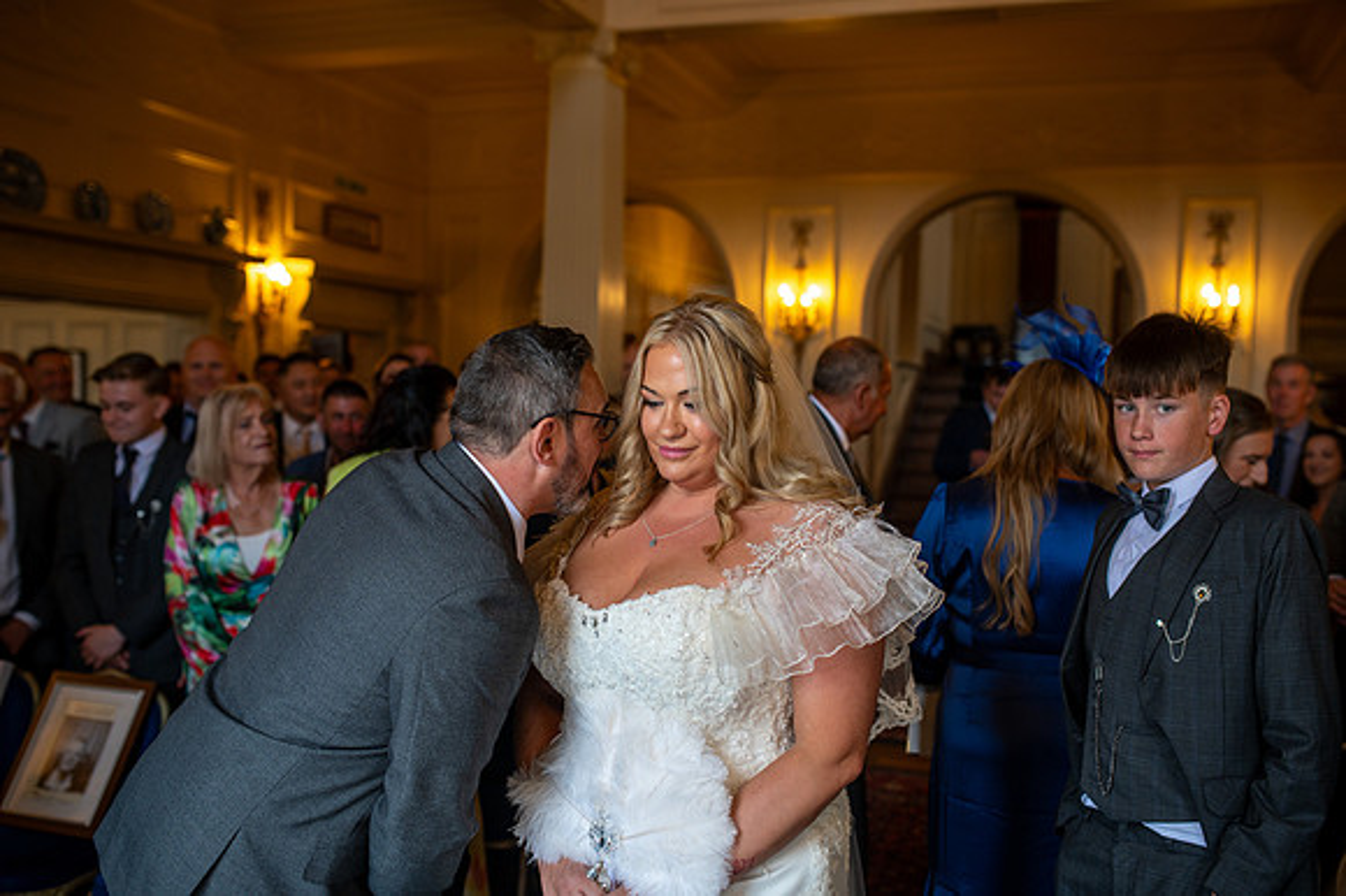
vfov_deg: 37.8
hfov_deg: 54.5
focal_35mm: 35
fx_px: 1308
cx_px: 673
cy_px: 448
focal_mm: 35
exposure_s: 1/320
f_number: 2.5
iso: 250
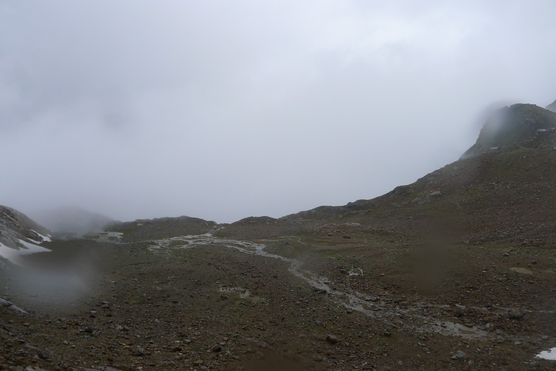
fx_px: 371
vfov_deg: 53.2
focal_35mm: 24
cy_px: 186
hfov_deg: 73.7
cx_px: 278
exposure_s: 1/640
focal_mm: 5.1
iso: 80
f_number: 4
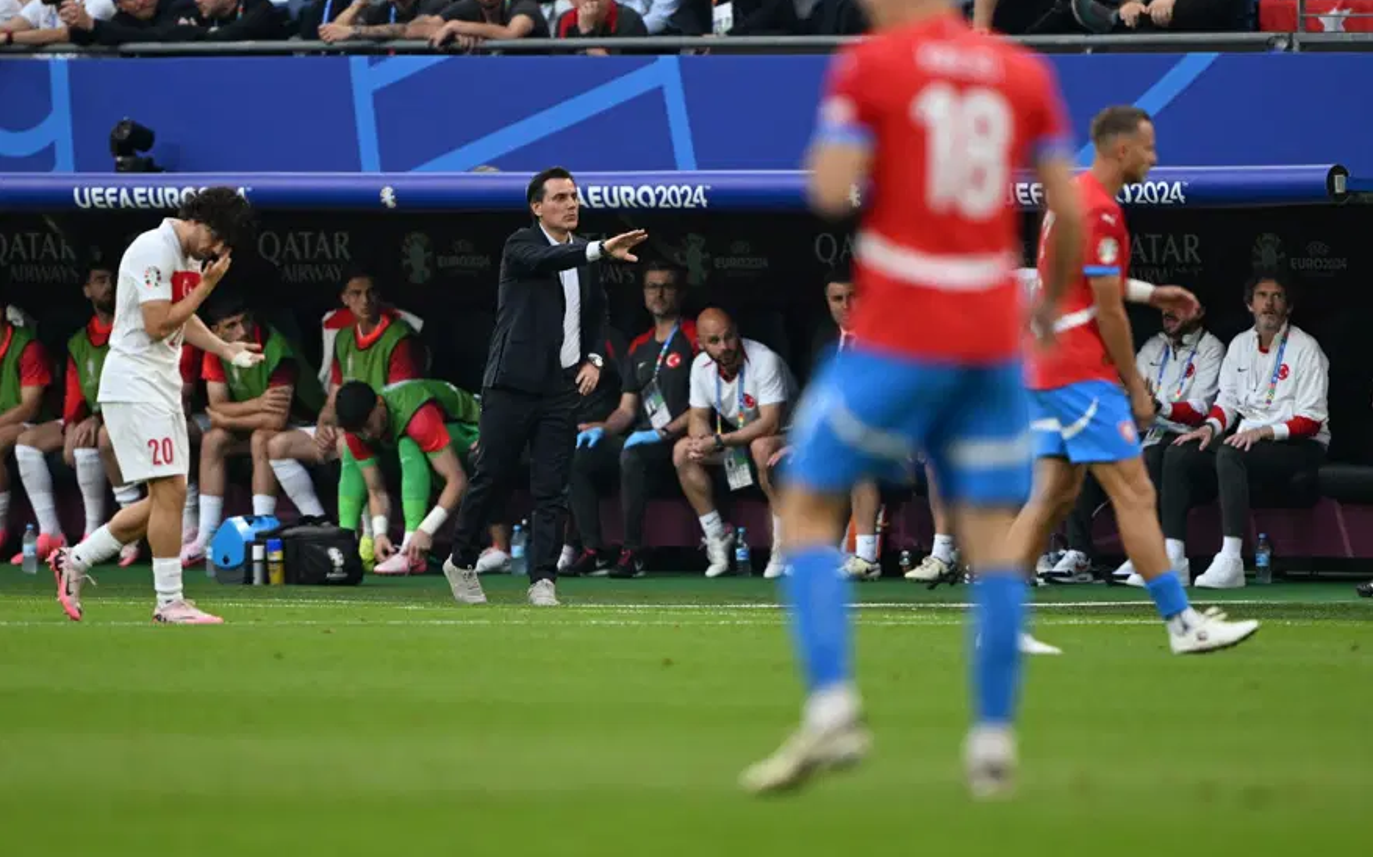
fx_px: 22929
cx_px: 686
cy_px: 454
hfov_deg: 3.4
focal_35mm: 613
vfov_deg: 2.1
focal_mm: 400
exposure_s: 1/1600
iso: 1250
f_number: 2.8
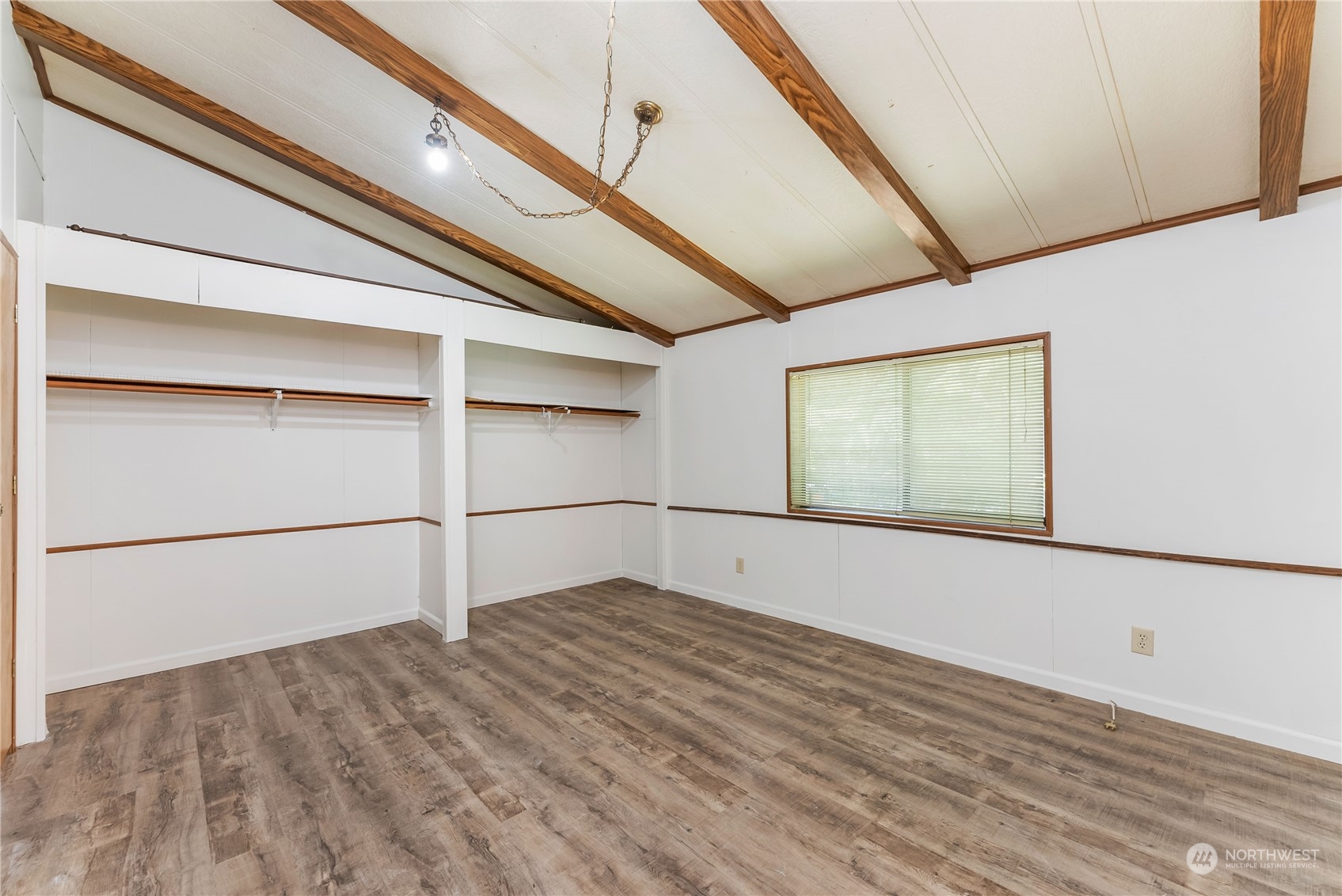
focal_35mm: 14
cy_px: 448
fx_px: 522
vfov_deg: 81.3
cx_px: 671
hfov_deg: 104.2
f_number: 8
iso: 400
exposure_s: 1/1.25
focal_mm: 14
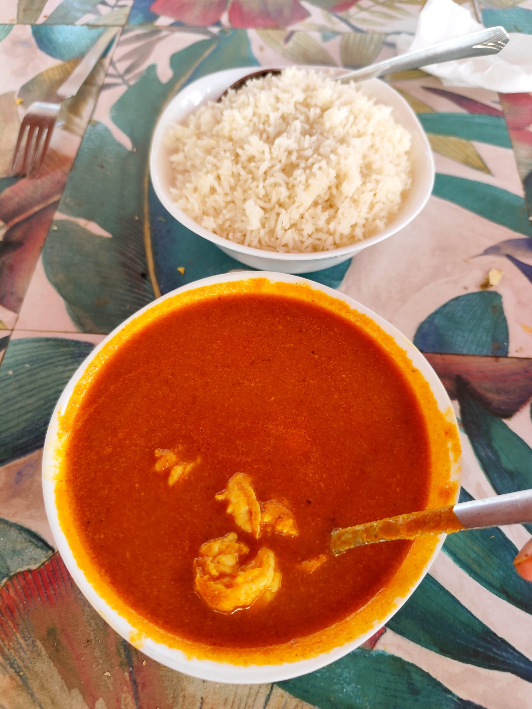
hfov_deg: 58.9
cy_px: 354
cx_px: 266
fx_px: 471
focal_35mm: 23
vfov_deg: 73.9
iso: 200
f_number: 1.65
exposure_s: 1/100
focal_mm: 6.19
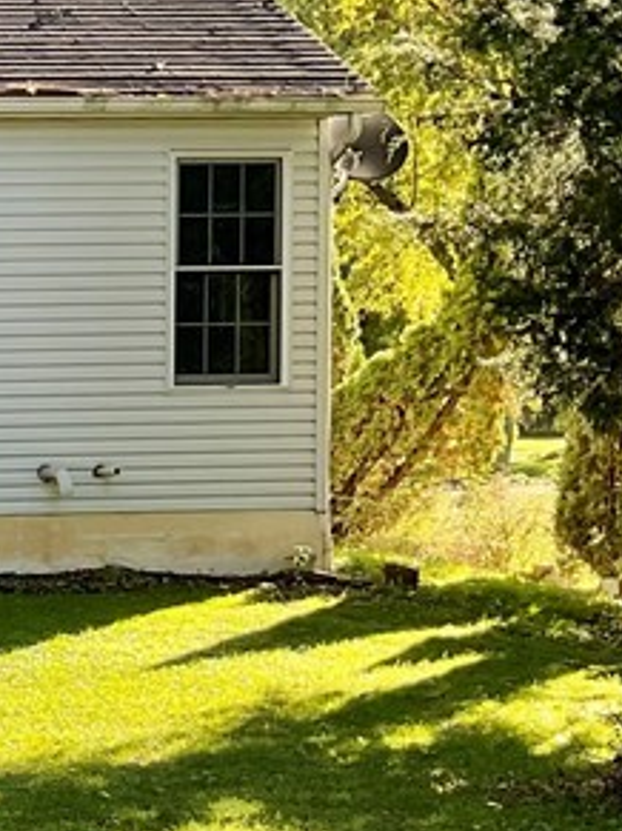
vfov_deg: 19.2
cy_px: 545
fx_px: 2446
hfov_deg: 12.5
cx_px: -671
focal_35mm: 102
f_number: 1.8
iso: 16
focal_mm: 3
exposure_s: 1/188
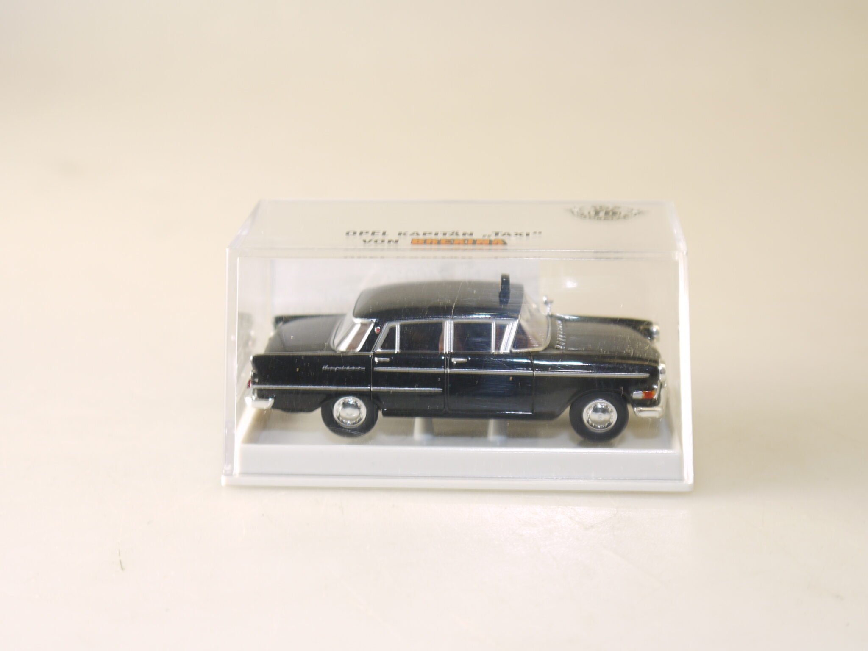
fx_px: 1755
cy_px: 326
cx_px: 434
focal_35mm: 70
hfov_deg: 27.8
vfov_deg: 21.0
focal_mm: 25
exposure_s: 1/40
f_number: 4.6
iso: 100
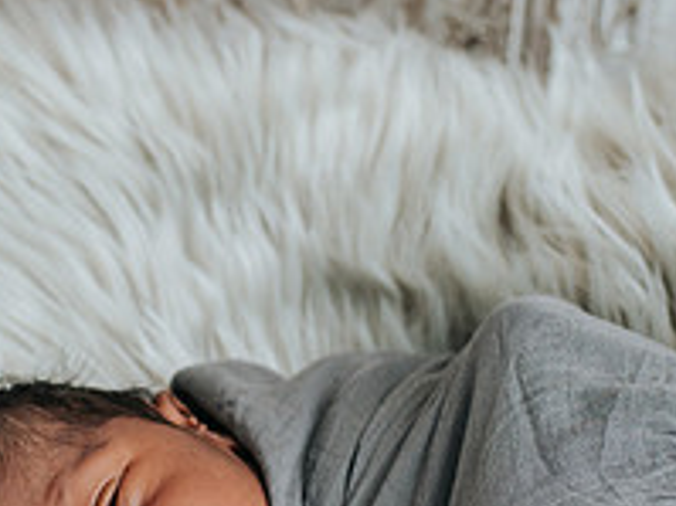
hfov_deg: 20.0
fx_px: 1913
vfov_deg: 15.0
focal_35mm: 98
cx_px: 228
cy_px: 428
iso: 720
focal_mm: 35
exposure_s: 1/250
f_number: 3.2
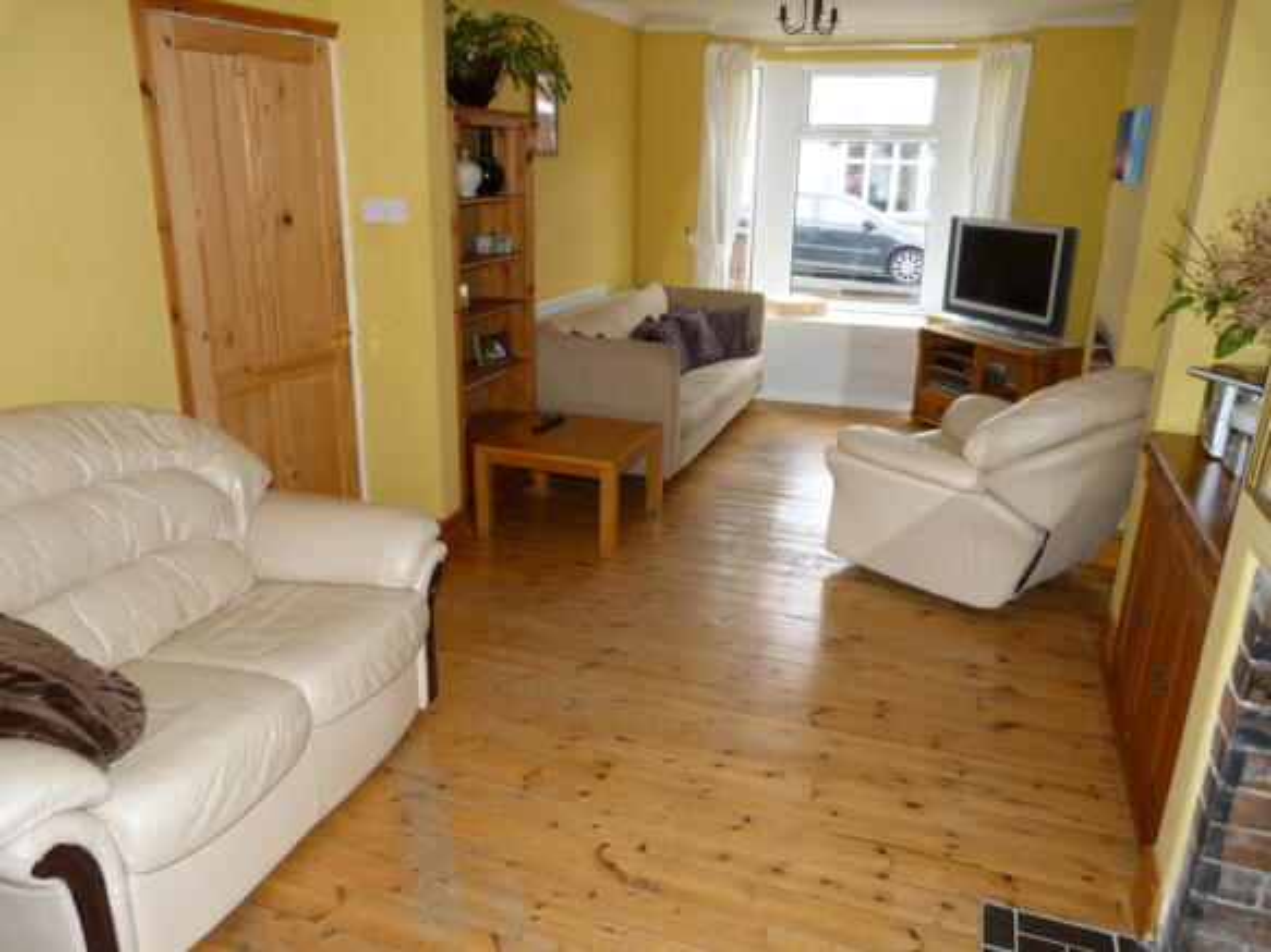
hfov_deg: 69.4
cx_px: 636
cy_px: 476
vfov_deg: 54.9
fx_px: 918
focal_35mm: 25
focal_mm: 4.5
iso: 200
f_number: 2.8
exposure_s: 1/60
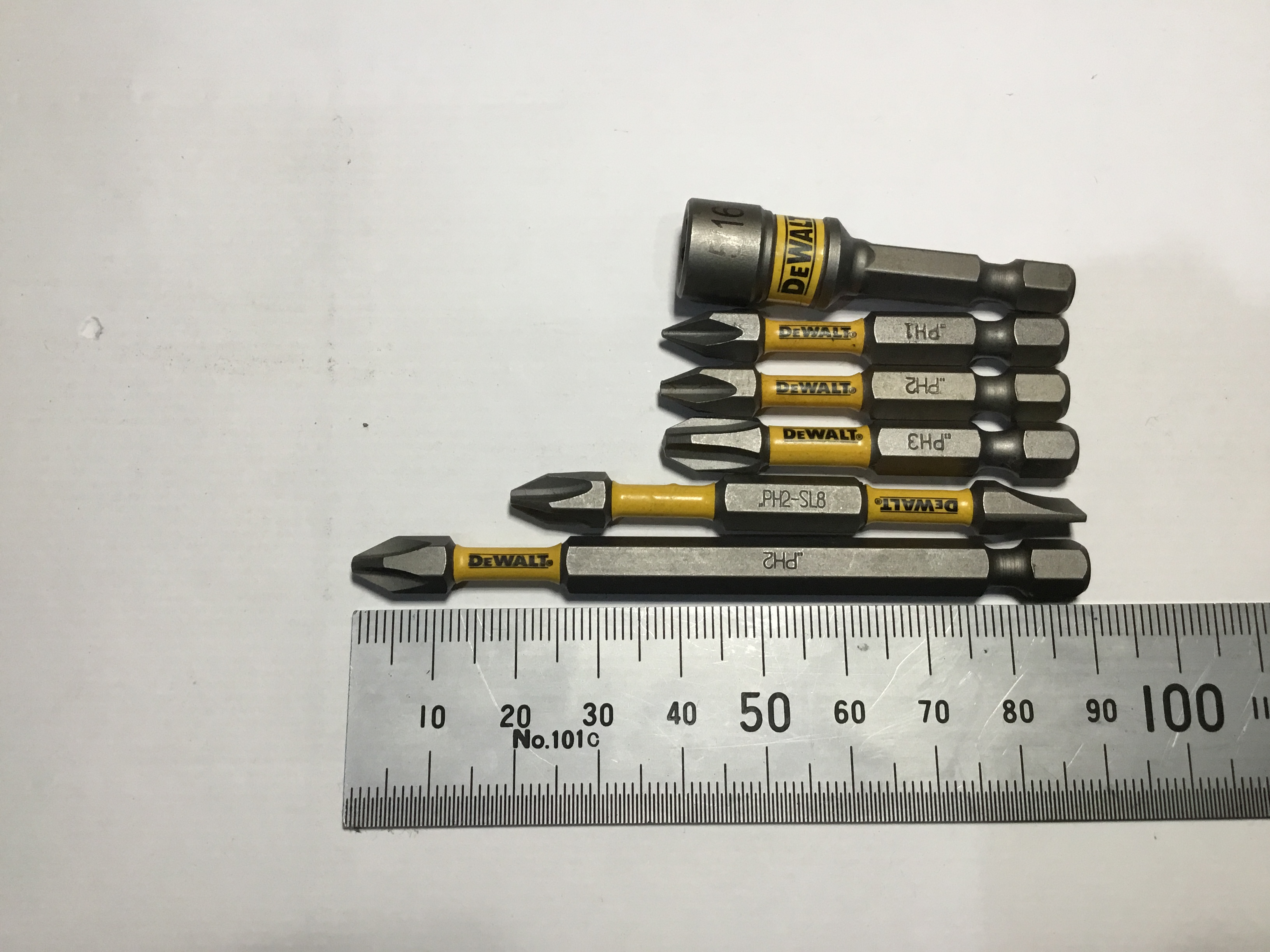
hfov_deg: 58.4
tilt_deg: -77.7
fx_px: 1137
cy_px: 476
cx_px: 635
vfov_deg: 45.4
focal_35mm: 31
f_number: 2.4
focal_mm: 3.3
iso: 40
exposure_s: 1/33
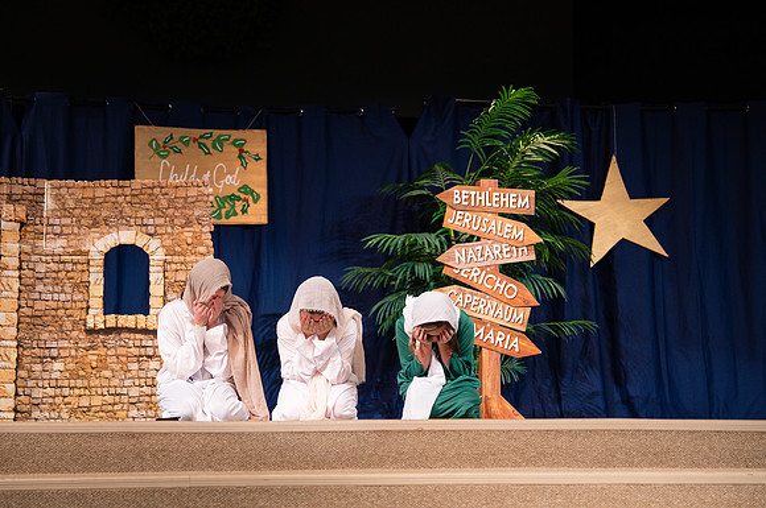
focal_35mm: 79
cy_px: 273
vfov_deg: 17.3
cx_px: 367
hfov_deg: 25.8
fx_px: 1674
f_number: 2.8
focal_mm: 70
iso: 1000
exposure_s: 1/320
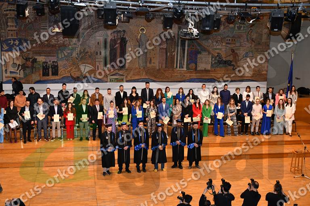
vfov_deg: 28.1
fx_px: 413
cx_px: 155
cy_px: 103
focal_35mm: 48
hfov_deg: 41.1
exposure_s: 1/200
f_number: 5
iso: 2200
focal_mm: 32
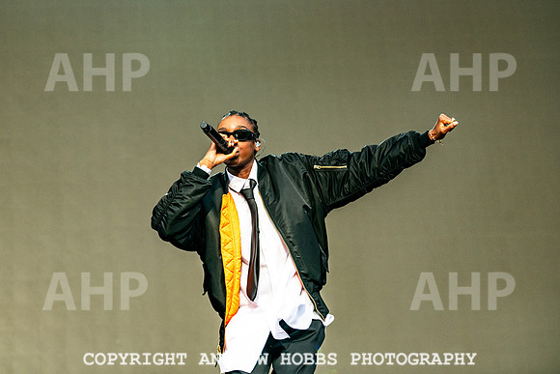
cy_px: 170
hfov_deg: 22.9
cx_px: 256
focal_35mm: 89
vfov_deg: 15.4
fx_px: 1385
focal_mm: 80
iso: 250
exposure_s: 1/2000
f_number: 3.5
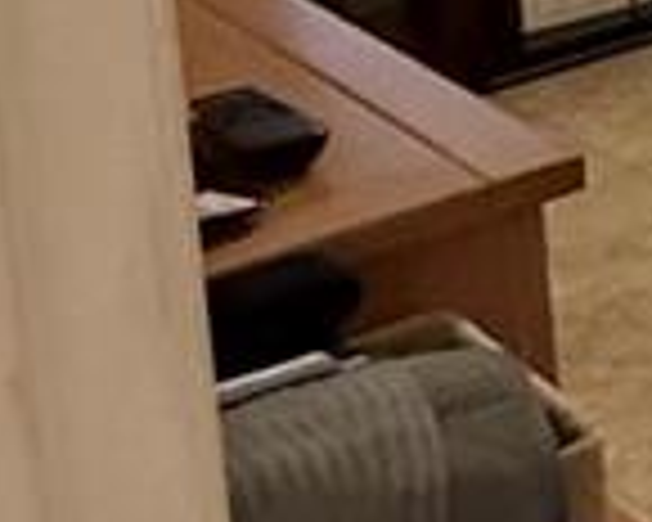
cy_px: -405
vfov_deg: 12.5
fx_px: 2181
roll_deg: -0.9
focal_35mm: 113
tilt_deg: -8.4
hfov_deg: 12.6
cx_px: 1628
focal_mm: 2.22
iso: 800
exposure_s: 1/60
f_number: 2.2
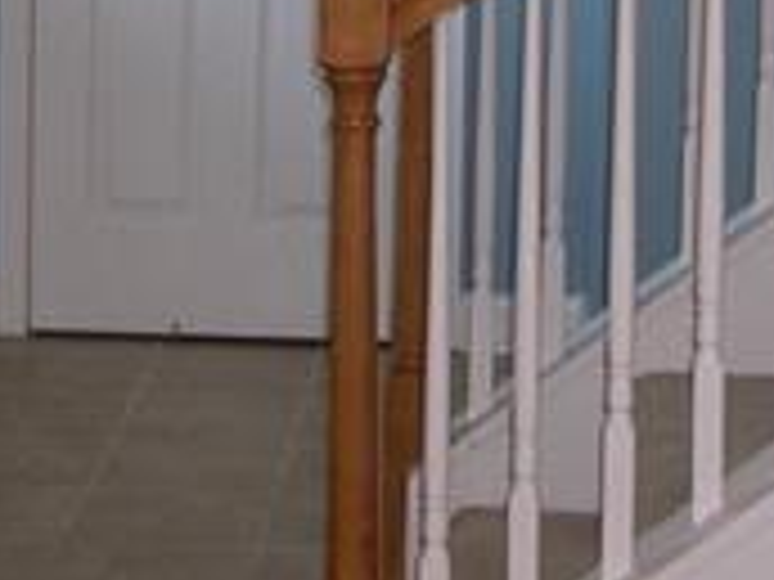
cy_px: -414
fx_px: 3153
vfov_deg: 10.0
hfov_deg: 14.0
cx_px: 486
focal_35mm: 141
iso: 100
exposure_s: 1/30
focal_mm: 8
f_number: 2.8
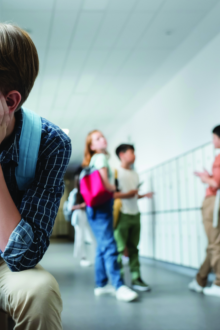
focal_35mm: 53
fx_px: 486
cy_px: 165
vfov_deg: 37.5
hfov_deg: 24.9
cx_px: 31
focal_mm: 35
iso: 320
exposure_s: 1/250
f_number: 4
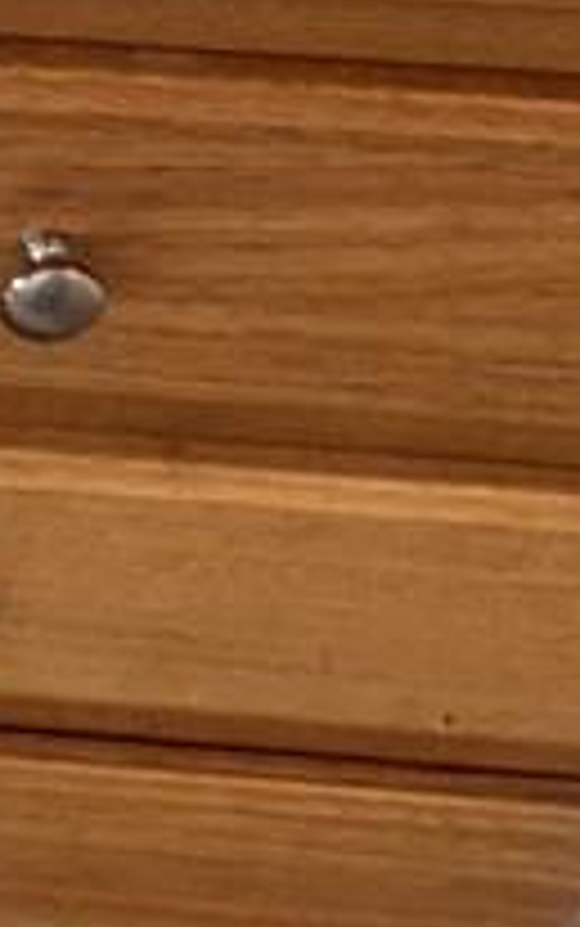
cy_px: 639
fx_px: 2904
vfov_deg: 18.1
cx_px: -917
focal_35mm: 115
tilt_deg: -51.0
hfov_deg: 9.7
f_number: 2.2
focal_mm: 2.22
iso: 250
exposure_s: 1/120
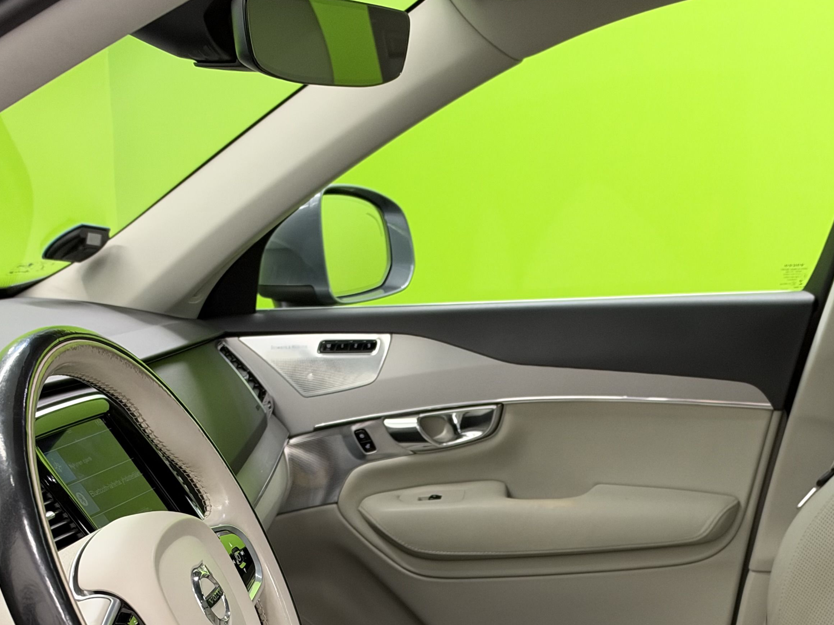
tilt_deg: -20.3
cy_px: 696
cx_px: 451
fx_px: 1421
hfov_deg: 32.7
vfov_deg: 23.2
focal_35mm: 59
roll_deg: -0.4
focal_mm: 6.93
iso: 320
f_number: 1.8
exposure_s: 1/100
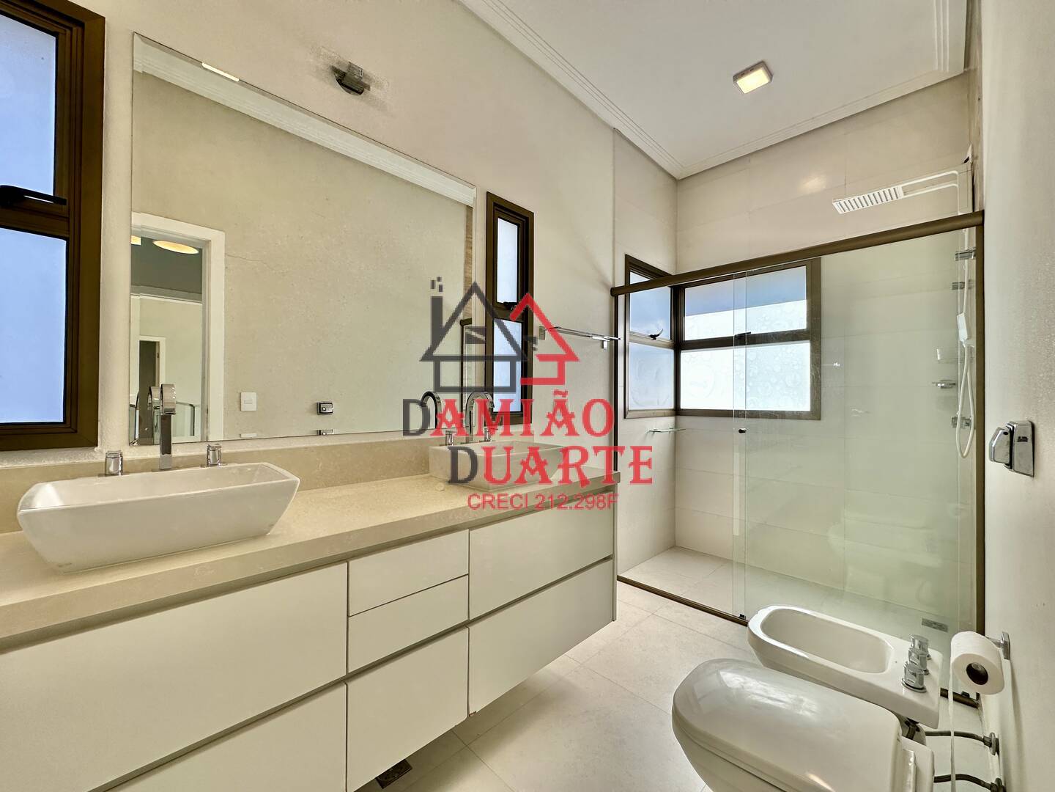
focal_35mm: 14
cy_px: 396
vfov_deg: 85.7
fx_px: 427
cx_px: 528
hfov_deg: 102.1
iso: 40
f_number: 2.2
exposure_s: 1/315
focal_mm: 2.22
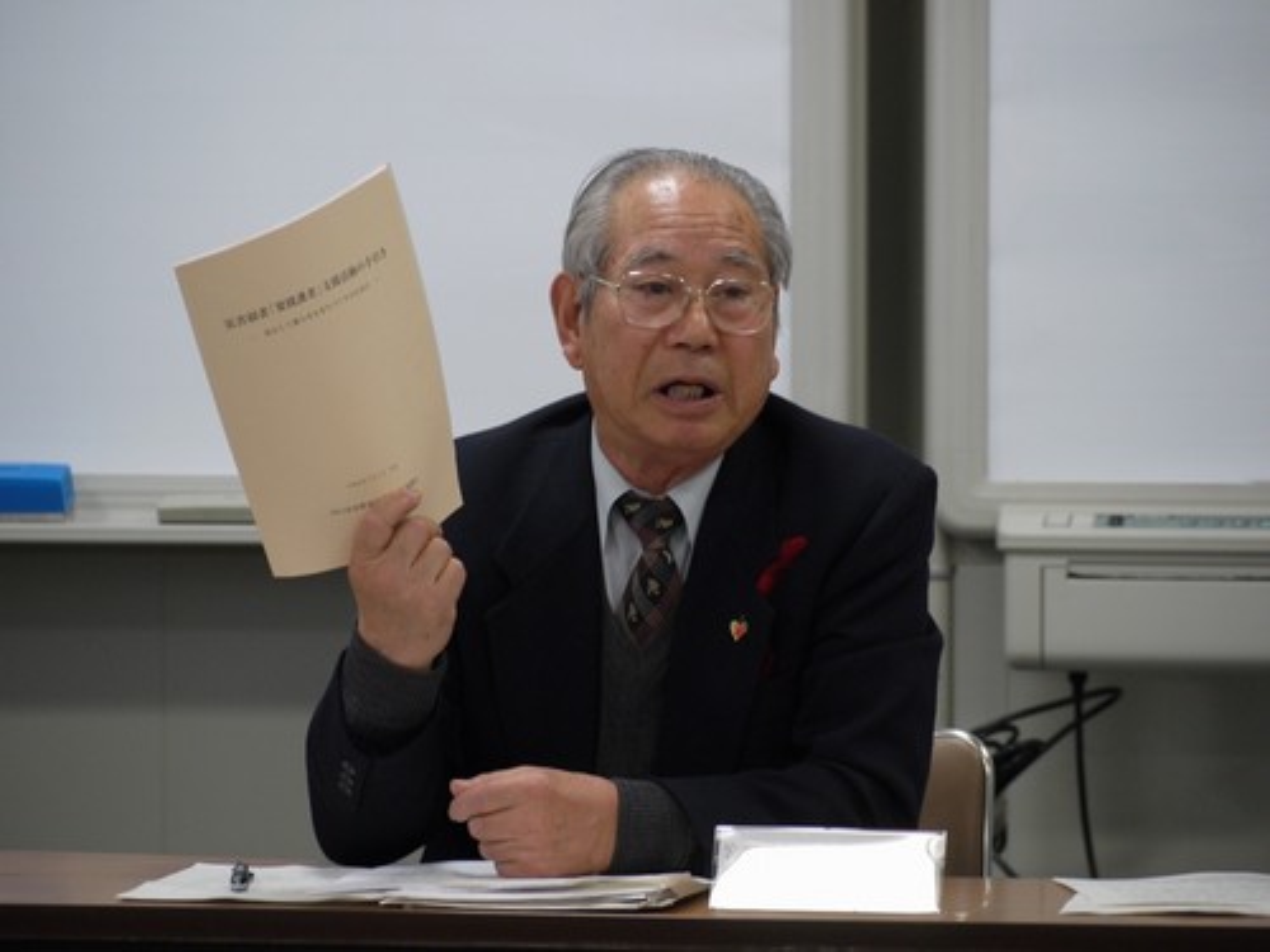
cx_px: 635
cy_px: 476
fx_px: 8805
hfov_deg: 8.2
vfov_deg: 6.2
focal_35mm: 240
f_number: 5
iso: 400
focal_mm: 120
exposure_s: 1/50
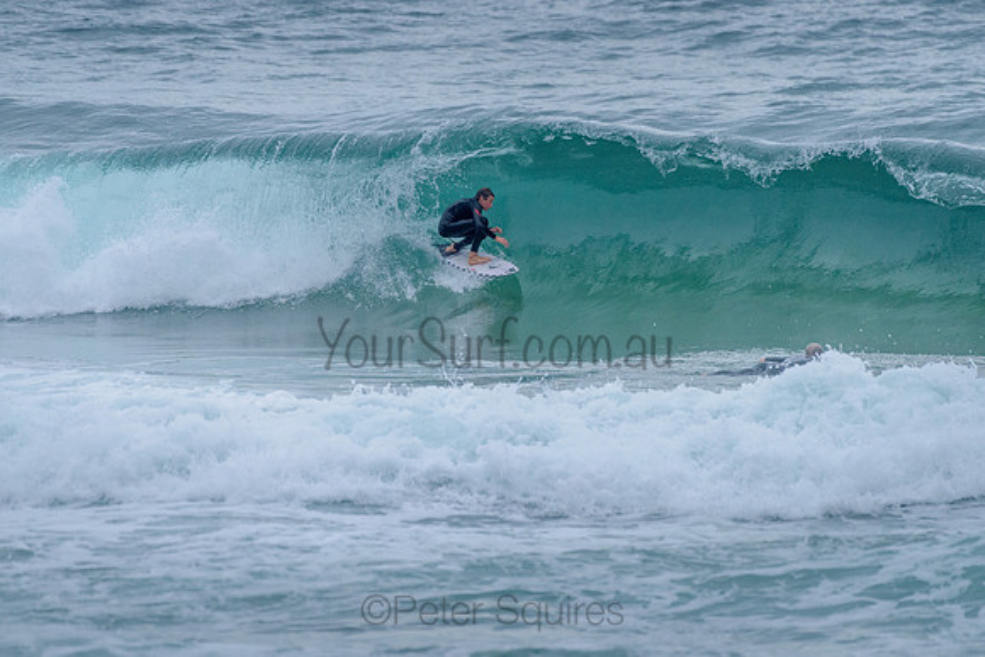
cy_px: 255
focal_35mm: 613
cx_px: 494
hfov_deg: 3.4
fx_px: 16769
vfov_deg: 2.2
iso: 1600
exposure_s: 1/2000
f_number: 5.6
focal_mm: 500
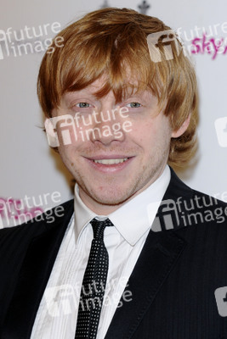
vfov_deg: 13.7
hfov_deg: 9.2
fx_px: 1417
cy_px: 170
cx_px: 114
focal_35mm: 150
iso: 640
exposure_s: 1/160
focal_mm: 100
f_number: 4.5
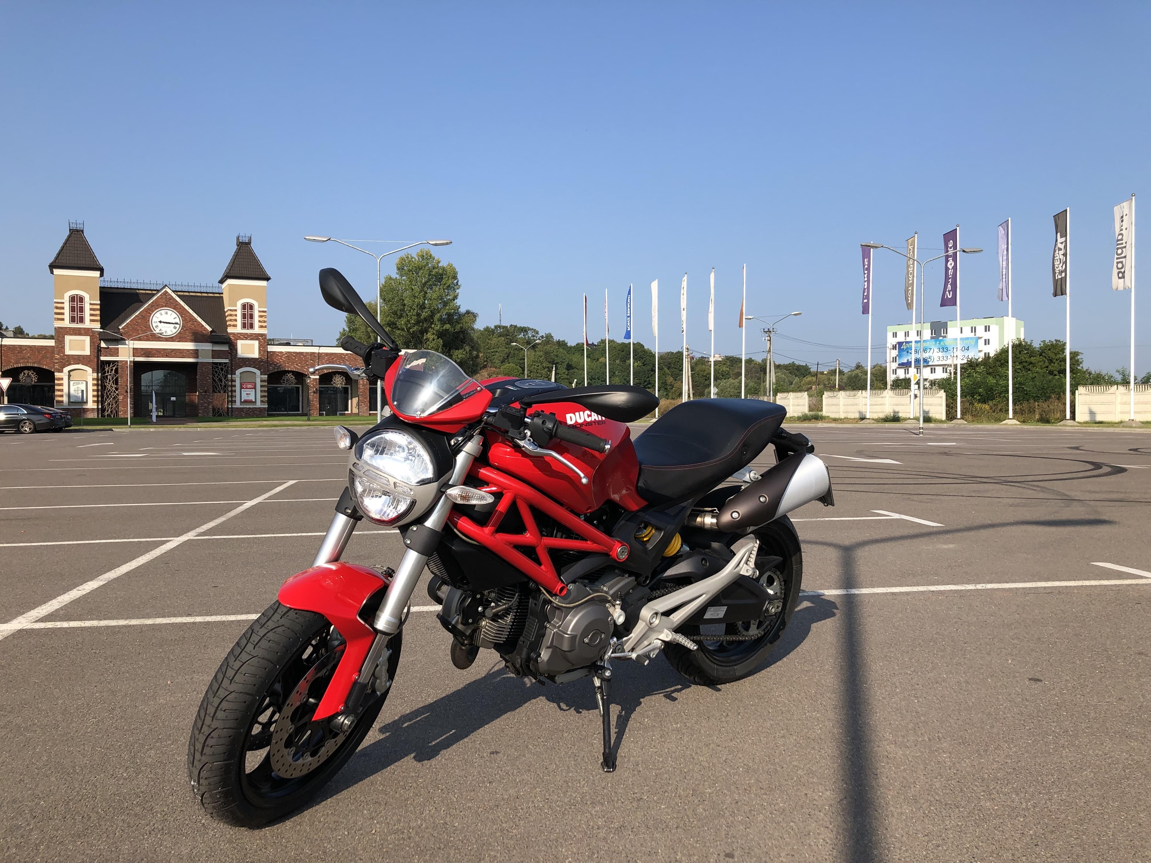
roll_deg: +0.9
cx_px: 576
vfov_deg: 49.7
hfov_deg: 63.4
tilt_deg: +1.6
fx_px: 931
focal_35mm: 28
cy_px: 432
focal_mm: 4
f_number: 1.8
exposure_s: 1/1779
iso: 20
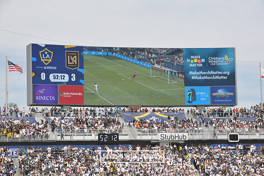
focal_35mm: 116
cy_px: 88
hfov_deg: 17.7
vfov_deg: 11.8
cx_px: 132
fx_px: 850
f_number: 11
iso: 320
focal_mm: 116
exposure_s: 1/500
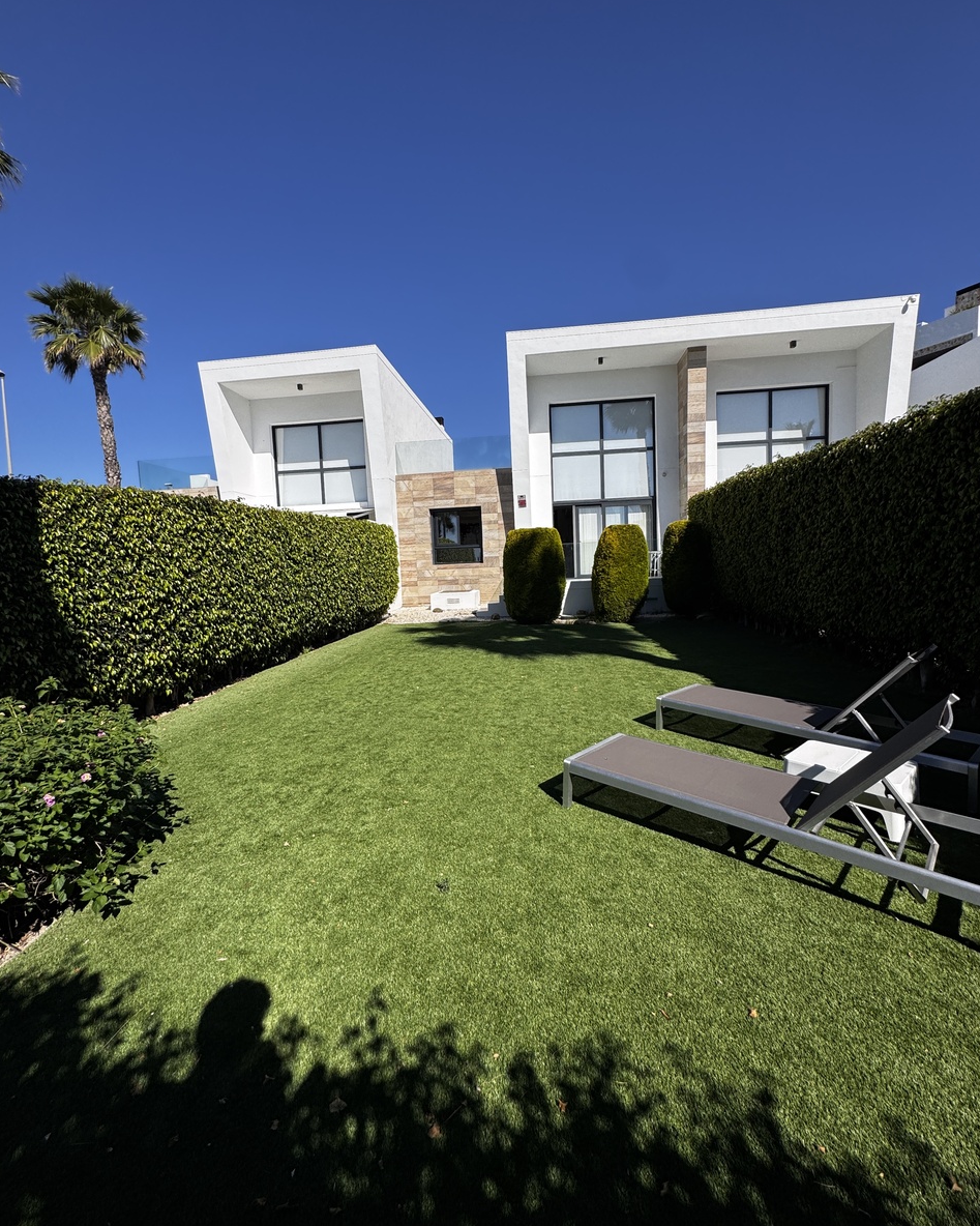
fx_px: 544
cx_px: 486
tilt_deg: -4.1
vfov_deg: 96.8
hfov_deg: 84.0
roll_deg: +1.4
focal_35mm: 15
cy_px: 608
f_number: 2.2
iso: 50
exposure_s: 1/3390
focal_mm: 2.22
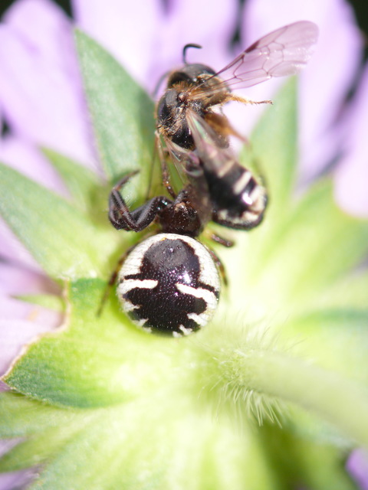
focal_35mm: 420
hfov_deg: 3.5
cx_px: 184
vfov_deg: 4.7
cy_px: 245
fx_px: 5953
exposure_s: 1/250
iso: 100
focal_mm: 88.8
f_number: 3.7
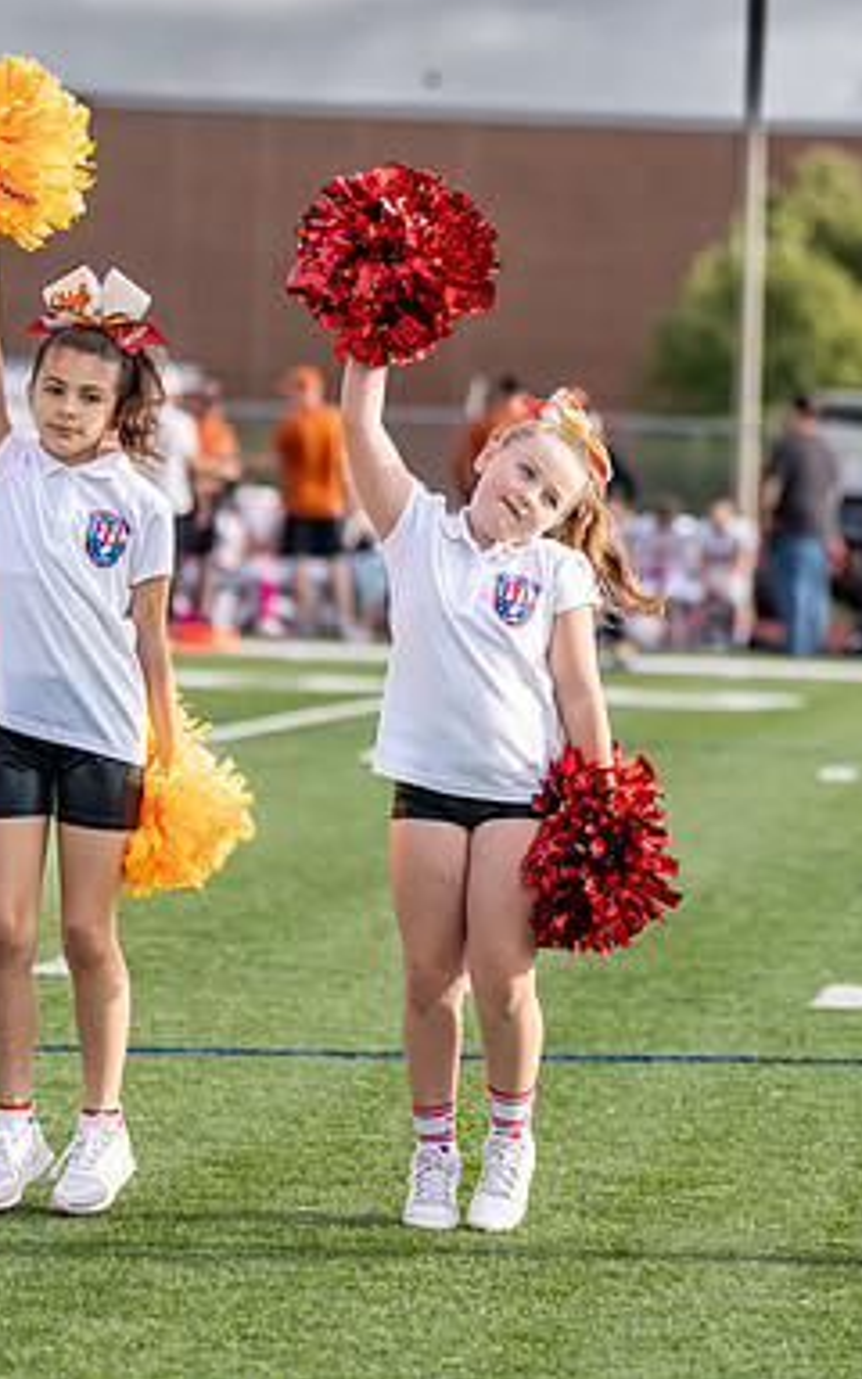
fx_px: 7668
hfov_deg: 6.4
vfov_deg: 10.3
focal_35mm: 204
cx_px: 609
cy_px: 660
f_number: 2.8
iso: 250
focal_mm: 115
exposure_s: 1/2500
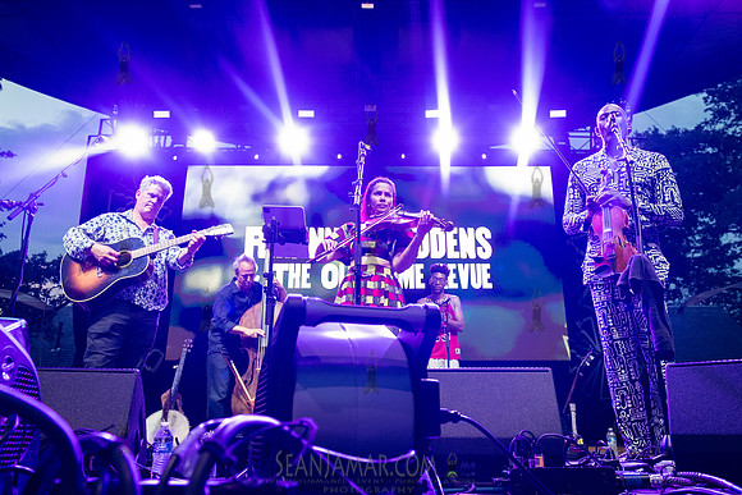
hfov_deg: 62.9
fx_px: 606
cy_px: 225
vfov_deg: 44.4
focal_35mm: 29
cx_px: 377
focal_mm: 26
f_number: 4
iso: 4000
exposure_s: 1/500
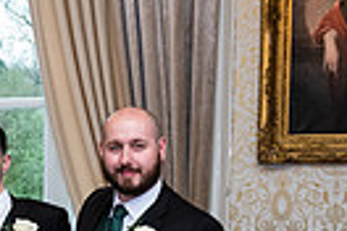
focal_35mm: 114
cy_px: 259
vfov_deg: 11.8
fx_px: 1099
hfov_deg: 16.7
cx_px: -126
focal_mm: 26
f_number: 5
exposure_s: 1/160
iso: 500
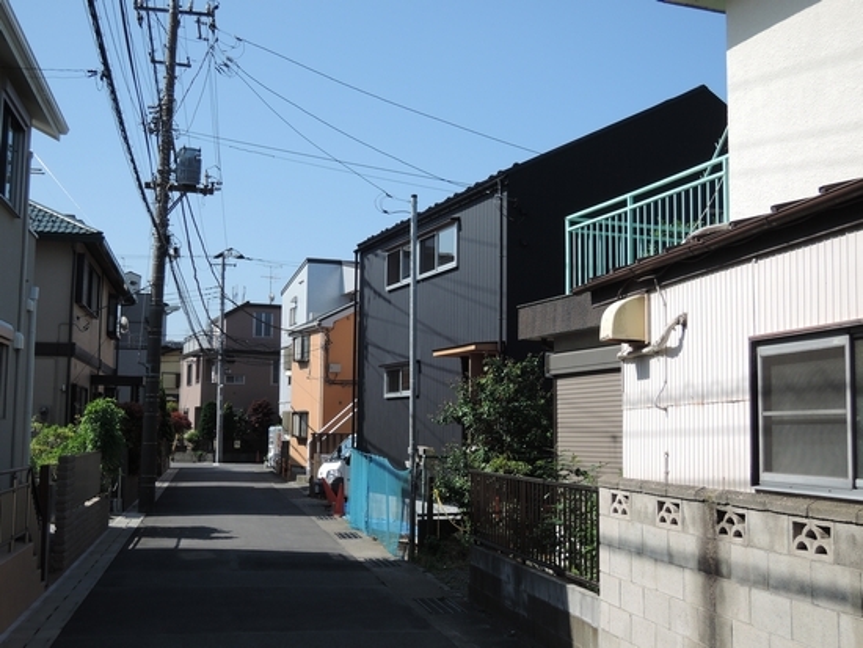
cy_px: 324
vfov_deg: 32.2
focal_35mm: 45
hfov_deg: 42.1
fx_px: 1122
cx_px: 432
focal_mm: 9.6
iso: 80
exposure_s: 1/800
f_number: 3.7
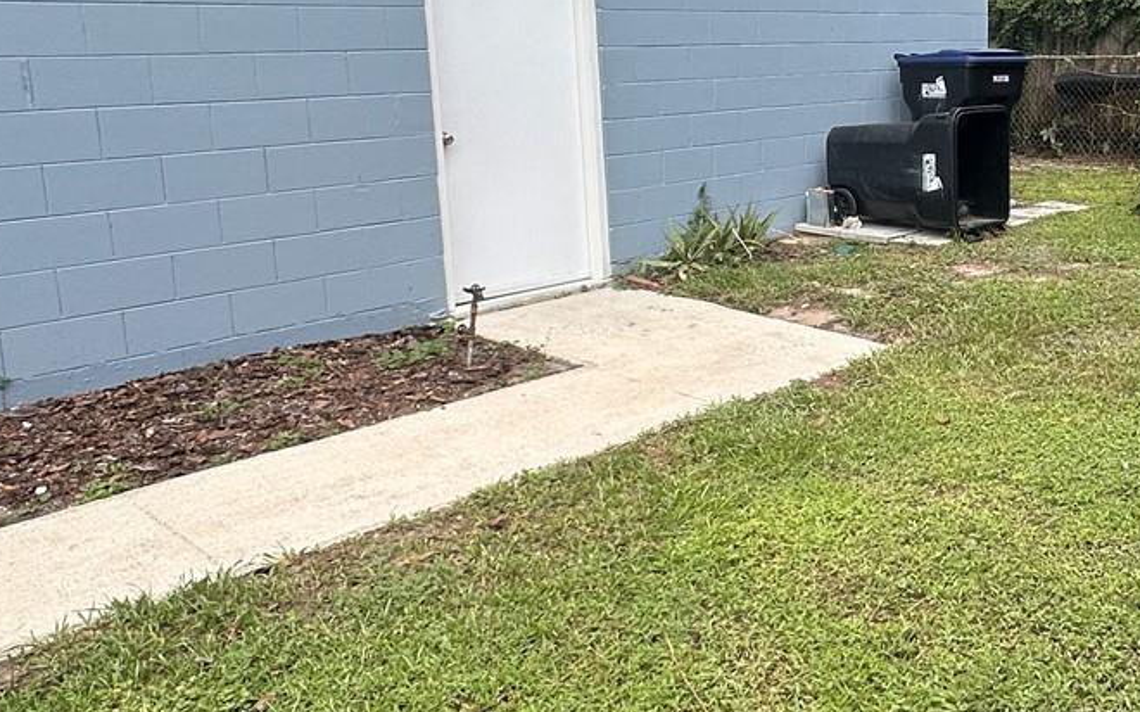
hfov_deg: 51.7
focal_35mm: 36
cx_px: 858
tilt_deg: -9.3
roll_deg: +0.8
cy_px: 228
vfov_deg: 34.9
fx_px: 1118
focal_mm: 2.22
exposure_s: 1/711
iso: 40
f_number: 2.2
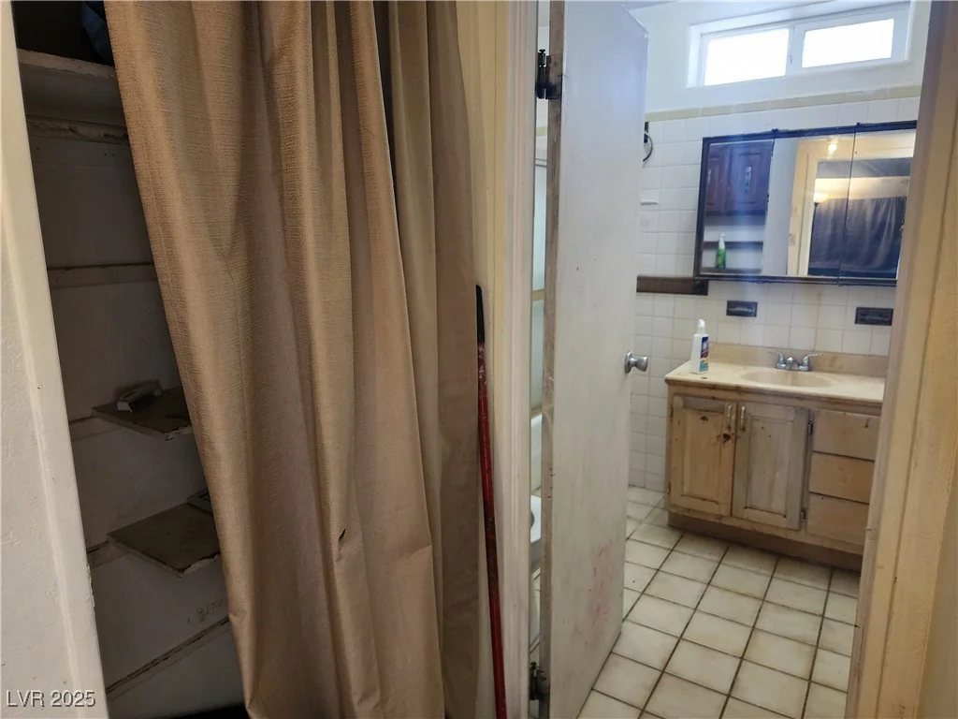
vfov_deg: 58.9
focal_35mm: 23
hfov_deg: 73.9
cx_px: 479
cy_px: 360
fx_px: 637
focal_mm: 6.4
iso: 400
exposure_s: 1/120
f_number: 1.8
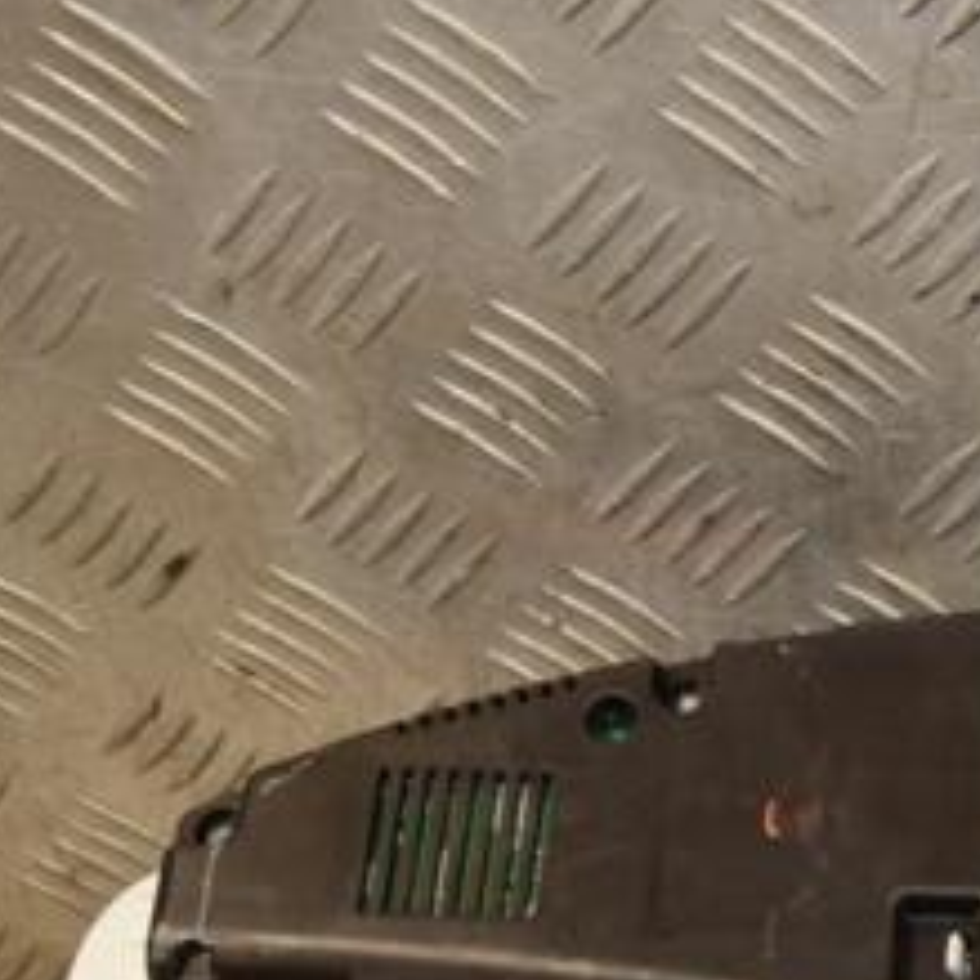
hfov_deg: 15.8
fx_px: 3363
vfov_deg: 16.4
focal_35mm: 105
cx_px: 1240
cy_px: 850
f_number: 5
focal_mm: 30
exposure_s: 1/160
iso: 800
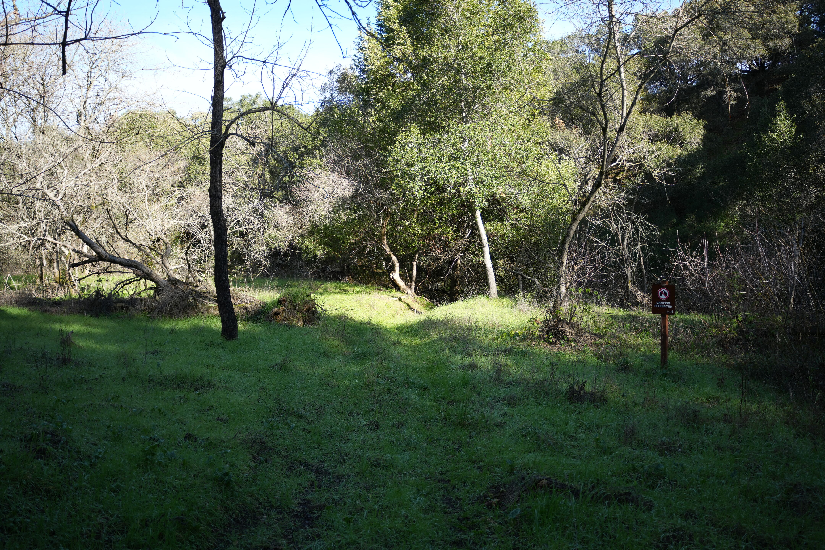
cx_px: 412
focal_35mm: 28
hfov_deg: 65.5
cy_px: 275
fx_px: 642
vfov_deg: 46.4
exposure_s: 1/400
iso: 200
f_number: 4
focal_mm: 28
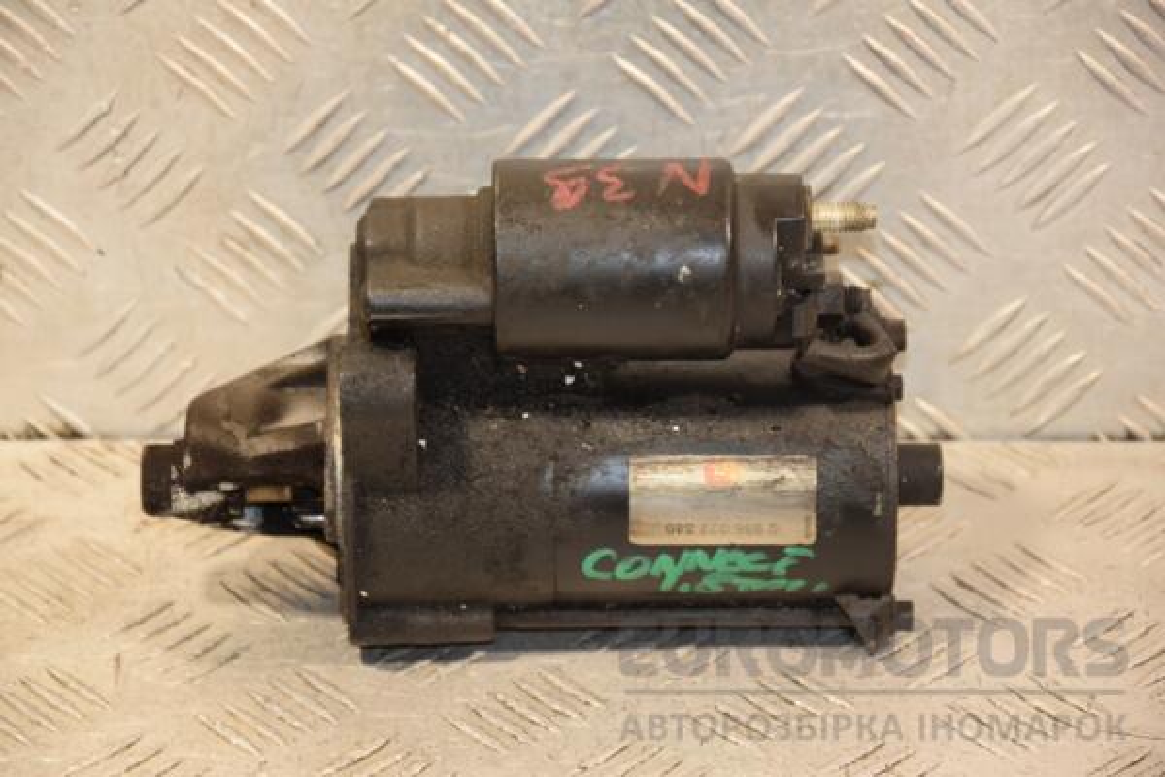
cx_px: 582
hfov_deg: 14.0
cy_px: 388
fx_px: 4757
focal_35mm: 147
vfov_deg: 9.3
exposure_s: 1/80
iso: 800
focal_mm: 98
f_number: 5.6
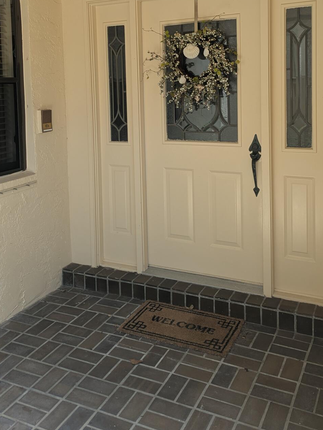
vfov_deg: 47.8
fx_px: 472
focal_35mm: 38
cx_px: 138
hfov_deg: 37.7
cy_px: 129
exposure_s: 1/329
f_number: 1.85
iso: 50
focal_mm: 6.81
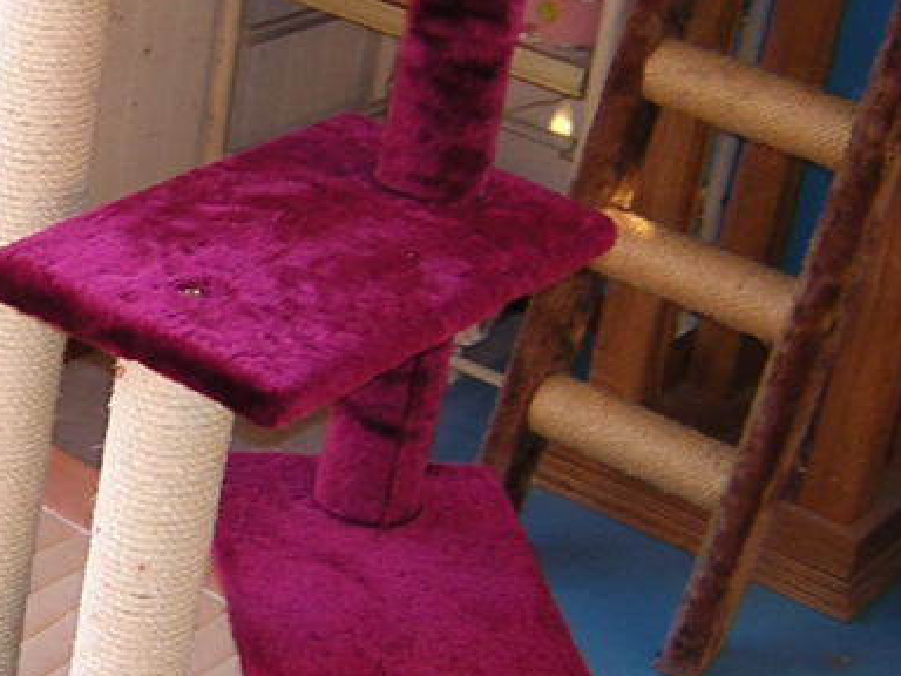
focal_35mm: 96
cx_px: 7
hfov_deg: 19.8
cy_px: 293
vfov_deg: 15.4
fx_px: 2499
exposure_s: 1/30
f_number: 2.6
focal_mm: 4.7
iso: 100
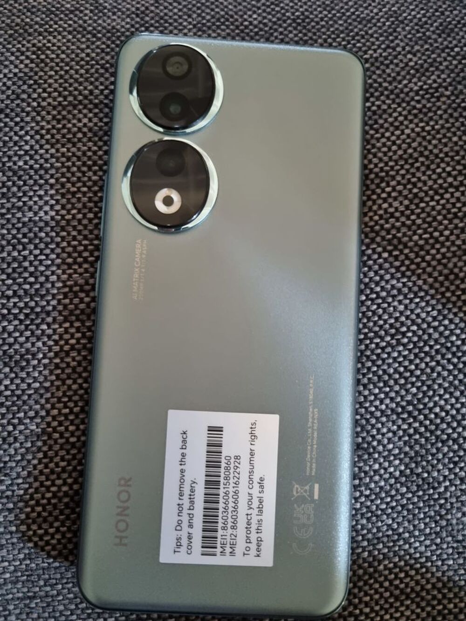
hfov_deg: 53.1
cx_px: 233
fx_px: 467
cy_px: 310
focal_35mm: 26
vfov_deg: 67.3
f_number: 1.8
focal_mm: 5.4
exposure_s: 1/25
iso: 640
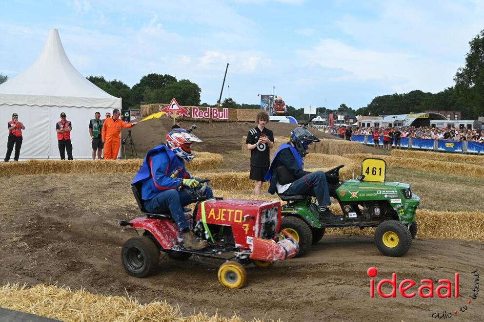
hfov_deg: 54.5
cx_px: 242
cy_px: 161
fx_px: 470
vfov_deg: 37.8
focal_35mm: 35
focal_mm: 35
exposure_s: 1/320
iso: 100
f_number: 6.3
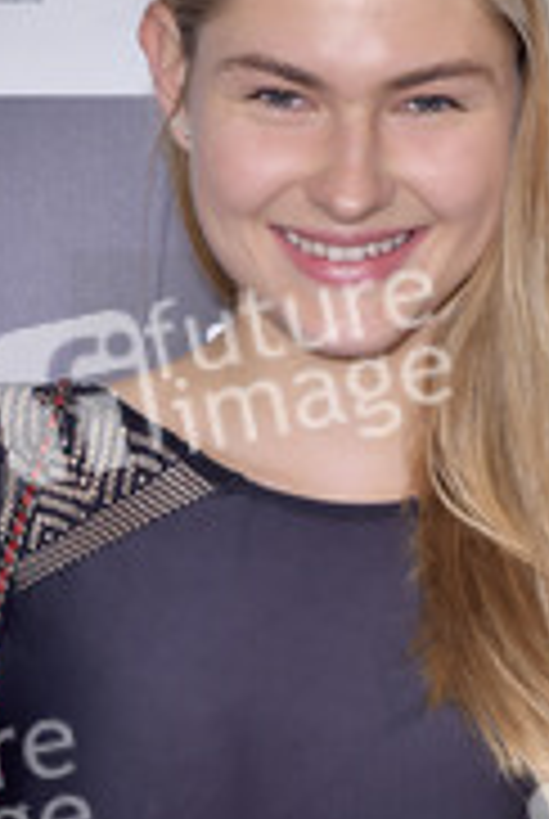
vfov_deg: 15.0
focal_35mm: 136
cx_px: 353
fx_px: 3099
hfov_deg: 10.1
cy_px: 603
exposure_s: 1/320
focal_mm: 62
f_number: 6.3
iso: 500
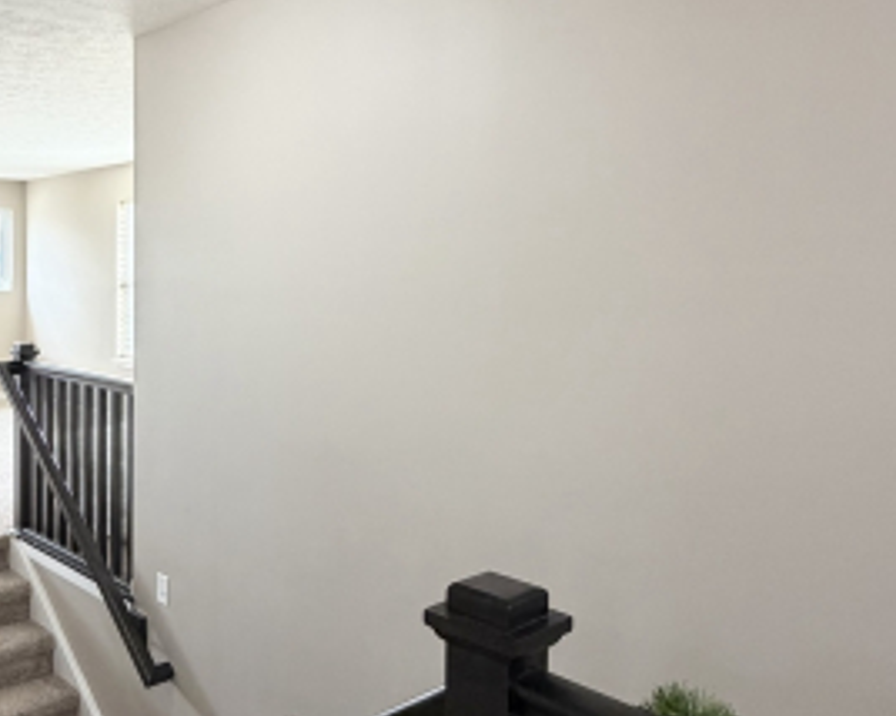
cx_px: 201
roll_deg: -0.6
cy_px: 306
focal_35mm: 34
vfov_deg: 43.2
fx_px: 901
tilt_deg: -2.0
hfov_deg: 50.2
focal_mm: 2.22
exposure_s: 1/60
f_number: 2.2
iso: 320
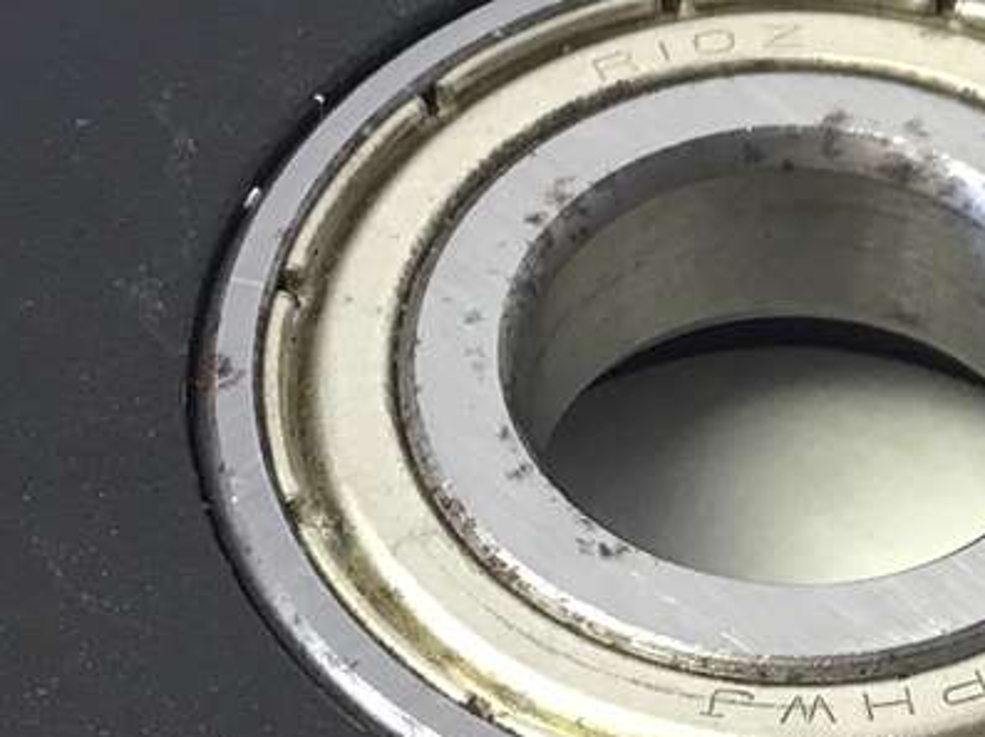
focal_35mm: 125
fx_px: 3554
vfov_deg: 11.8
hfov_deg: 15.7
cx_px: 733
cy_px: 475
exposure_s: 1/30
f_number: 2.4
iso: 50
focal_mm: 3.3
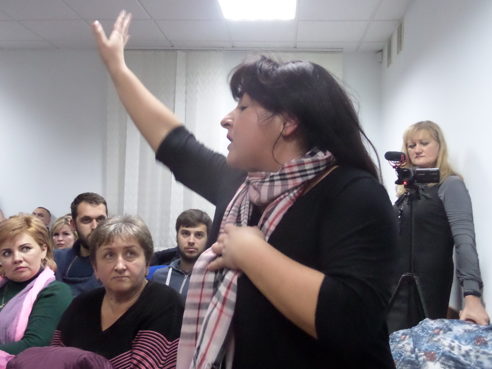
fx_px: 583
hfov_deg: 45.8
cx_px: 246
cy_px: 184
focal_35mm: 41
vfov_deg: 35.1
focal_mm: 6.8
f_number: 3.6
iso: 800
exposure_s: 1/20
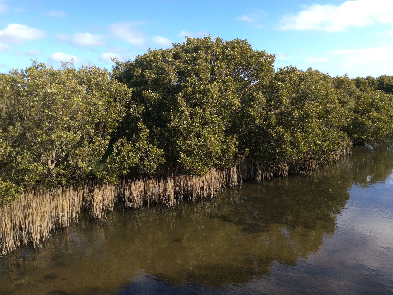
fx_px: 386
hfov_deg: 54.0
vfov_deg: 41.8
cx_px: 196
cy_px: 151
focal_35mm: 34
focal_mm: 3.3
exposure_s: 1/650
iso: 32
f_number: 2.4
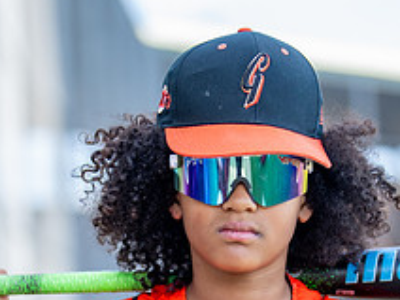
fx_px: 1745
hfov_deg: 13.1
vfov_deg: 9.7
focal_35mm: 151
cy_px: 351
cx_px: 250
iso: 125
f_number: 1.2
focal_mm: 50
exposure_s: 1/1250
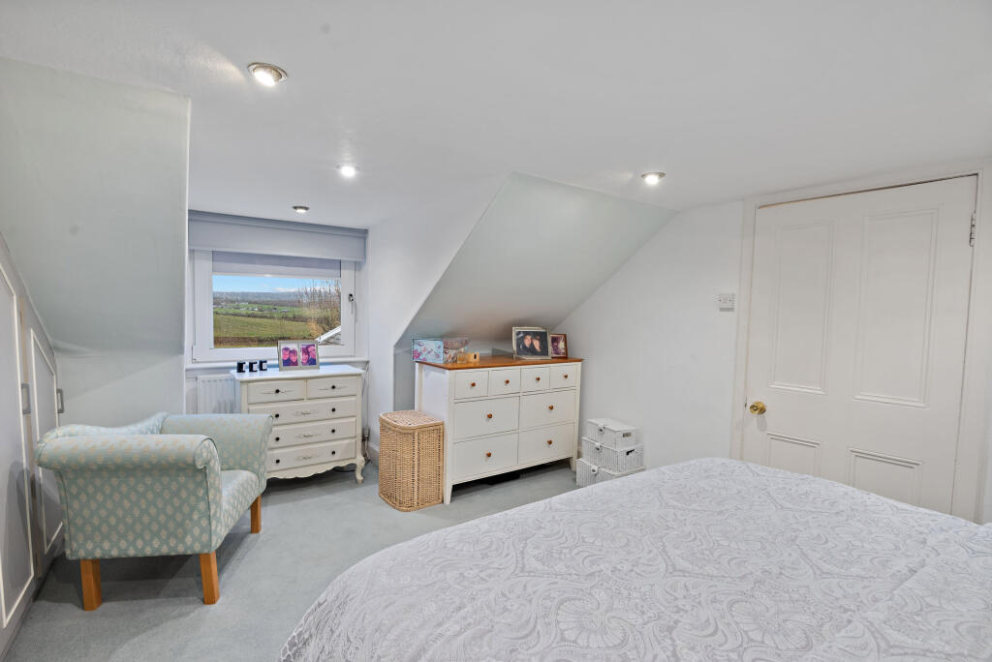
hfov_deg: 96.7
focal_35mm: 16
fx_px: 441
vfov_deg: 73.8
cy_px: 331
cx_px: 496
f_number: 7.1
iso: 250
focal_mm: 16
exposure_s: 1/2
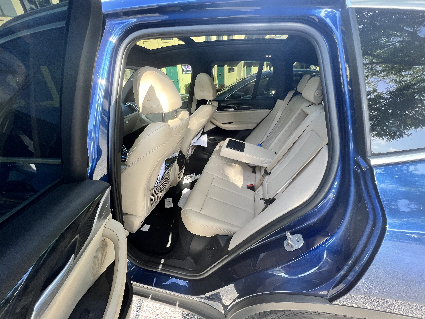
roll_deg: +3.5
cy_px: 160
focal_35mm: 13
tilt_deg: -27.0
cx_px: 212
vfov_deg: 89.9
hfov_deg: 106.2
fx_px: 160
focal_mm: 1.57
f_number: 1.8
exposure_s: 1/122
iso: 40
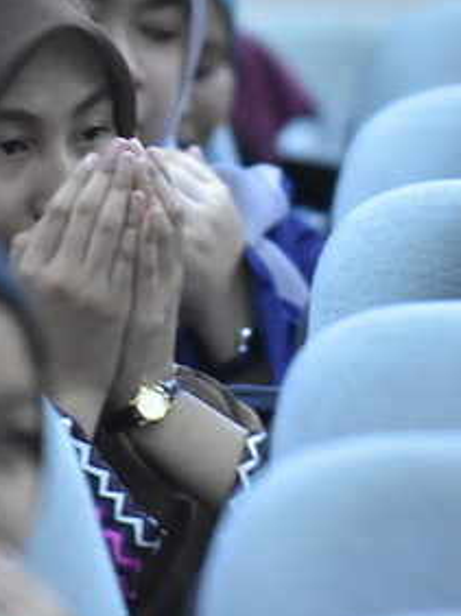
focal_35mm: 1050
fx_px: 18673
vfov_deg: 1.9
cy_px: 80
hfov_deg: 1.4
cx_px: 304
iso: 2500
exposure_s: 1/100
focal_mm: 200
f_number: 2.8
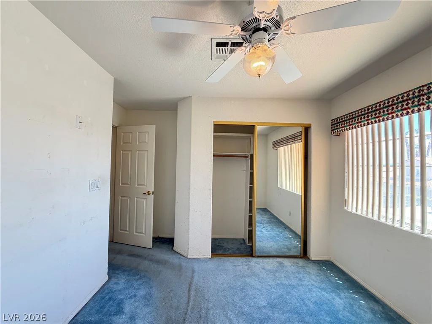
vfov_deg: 85.7
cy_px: 162
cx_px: 216
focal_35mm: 14
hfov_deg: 102.1
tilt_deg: +0.9
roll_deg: -0.7
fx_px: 175
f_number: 2.2
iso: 250
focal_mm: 2.22
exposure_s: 1/120
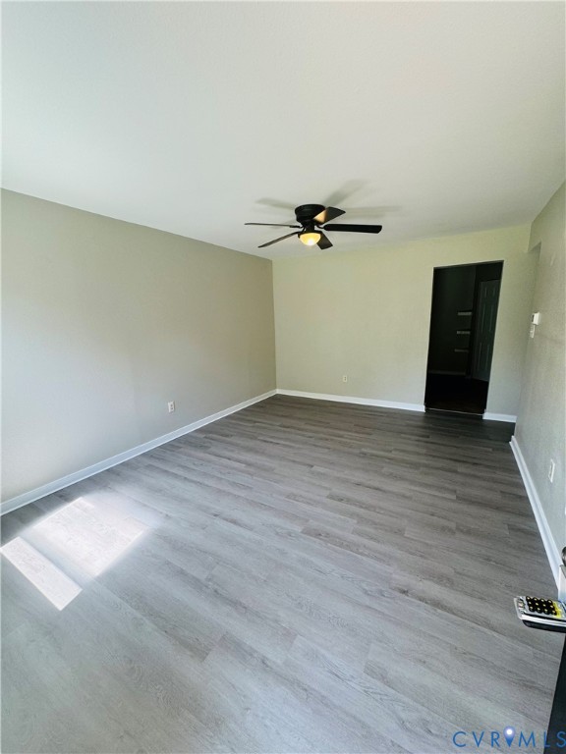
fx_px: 305
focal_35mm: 14
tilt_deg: -11.6
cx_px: 283
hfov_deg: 85.7
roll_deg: +1.3
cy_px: 377
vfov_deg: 102.1
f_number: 2.2
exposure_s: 1/120
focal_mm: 2.22
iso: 100
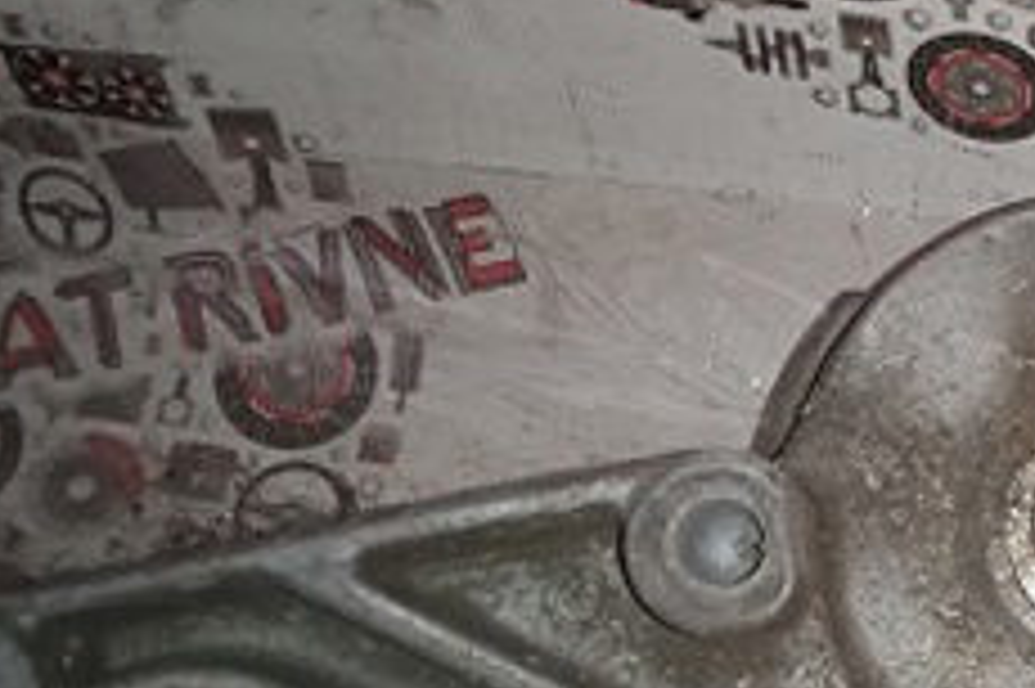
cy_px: 510
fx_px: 2327
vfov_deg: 16.7
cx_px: 1098
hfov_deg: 23.7
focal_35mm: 81
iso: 418
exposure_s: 1/25
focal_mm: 3.43
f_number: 2.2
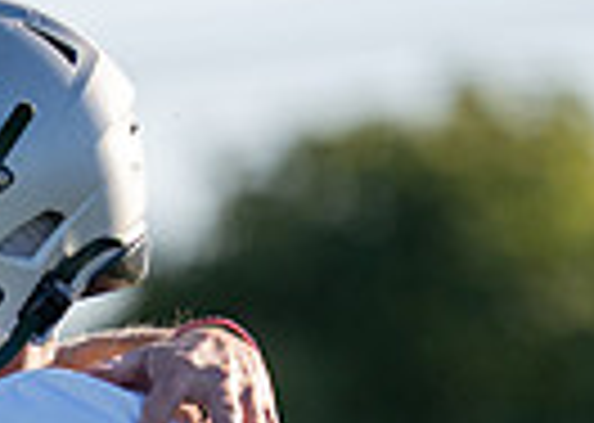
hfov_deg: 1.7
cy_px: 814
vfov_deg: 1.2
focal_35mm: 1175
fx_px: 19802
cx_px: -288
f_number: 2.8
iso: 100
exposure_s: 1/2500
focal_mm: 200
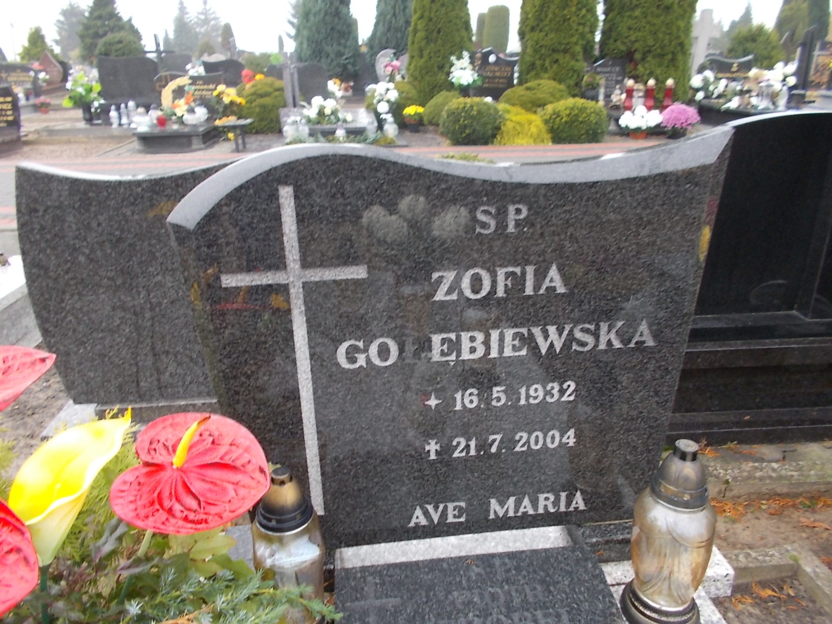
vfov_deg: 53.1
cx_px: 416
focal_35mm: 26
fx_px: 625
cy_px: 312
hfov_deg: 67.3
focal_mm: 4.6
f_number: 3.2
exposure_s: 1/25
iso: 140
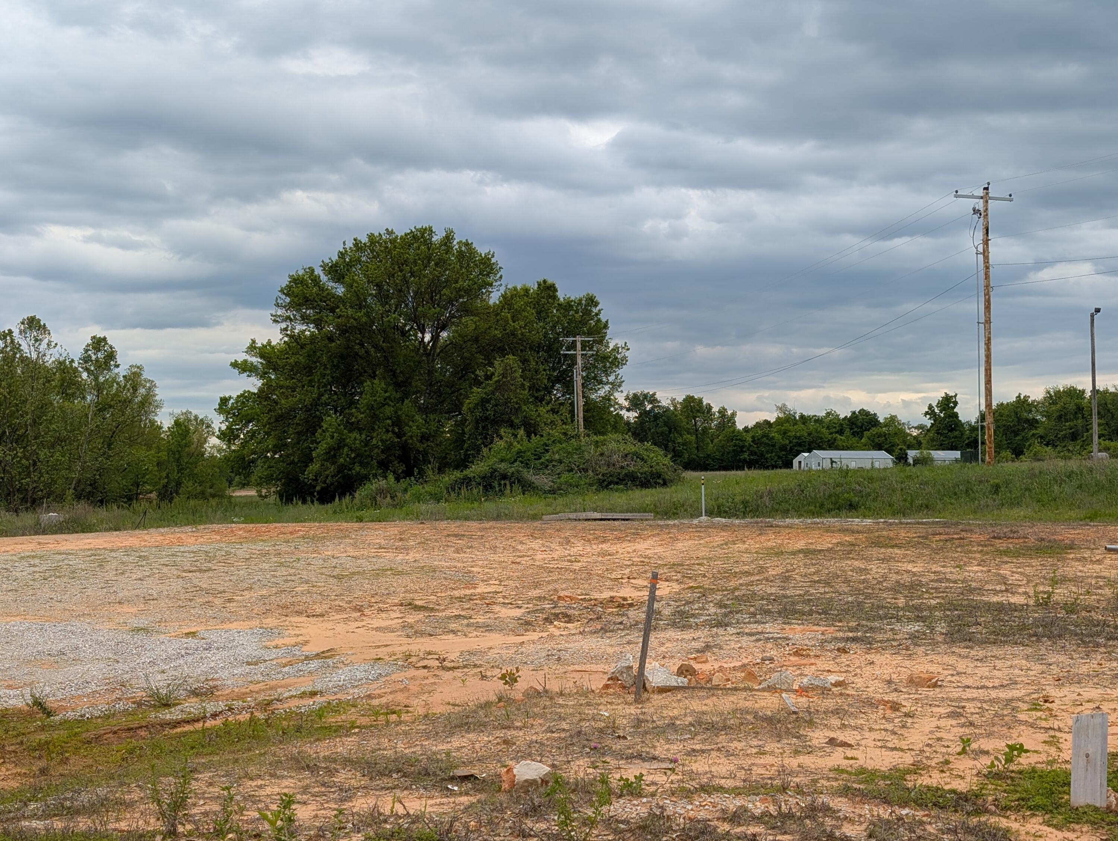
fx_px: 1585
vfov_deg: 29.7
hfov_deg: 38.9
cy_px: 420
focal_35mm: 49
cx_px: 559
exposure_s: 1/562
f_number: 1.68
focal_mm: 6.9
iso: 20
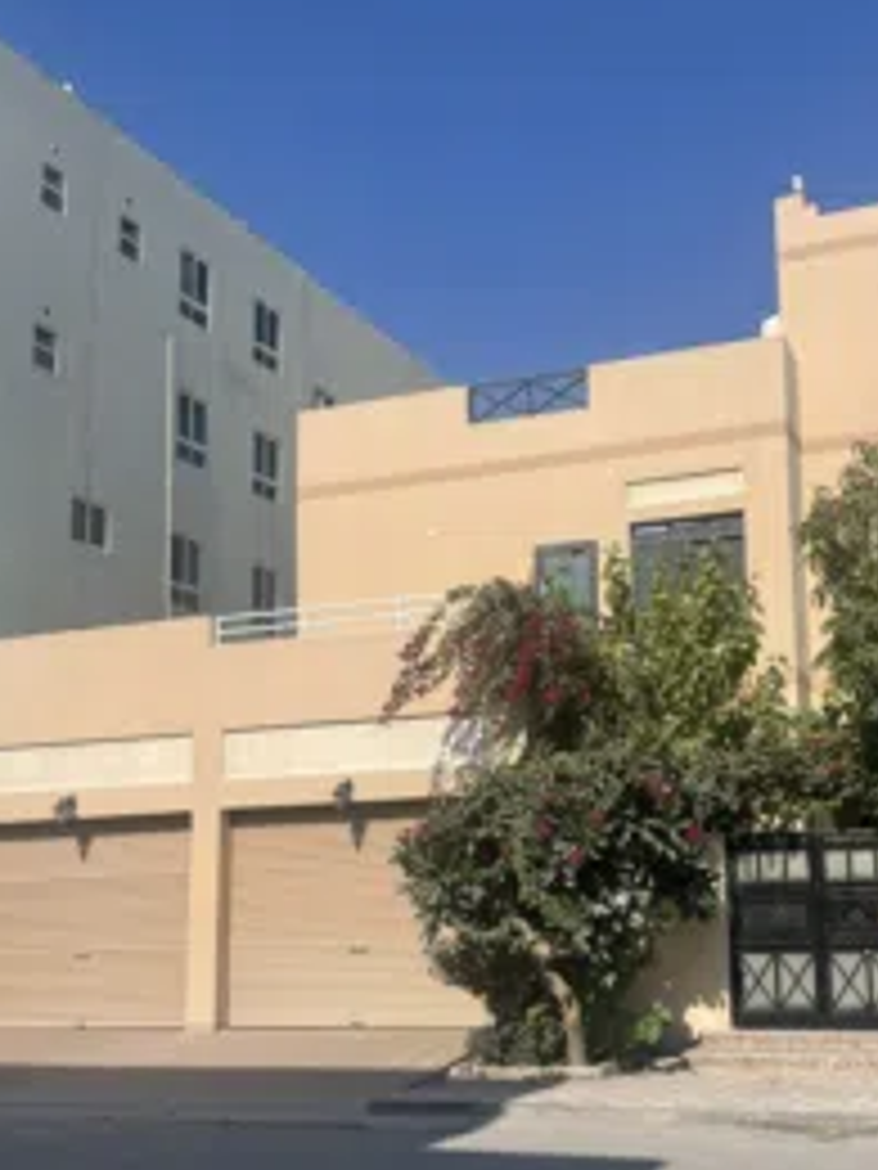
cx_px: 617
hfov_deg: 35.4
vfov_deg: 46.5
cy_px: 702
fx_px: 1353
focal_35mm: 40
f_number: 1.6
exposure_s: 1/5556
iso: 32
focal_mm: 4.2
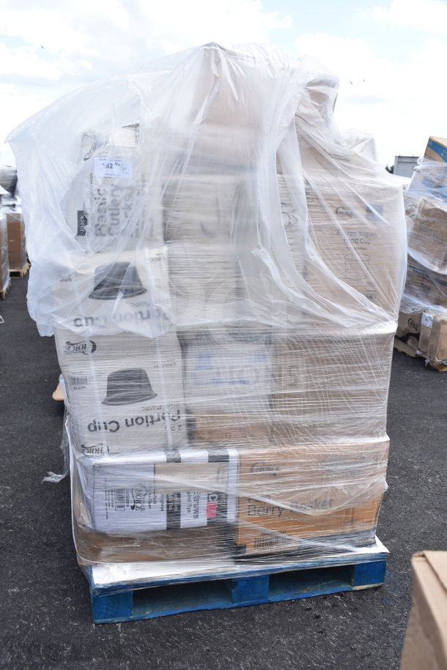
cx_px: 224
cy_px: 335
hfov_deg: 40.0
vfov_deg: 57.2
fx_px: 615
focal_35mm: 33
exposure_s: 1/320
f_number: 5.6
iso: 200
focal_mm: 22
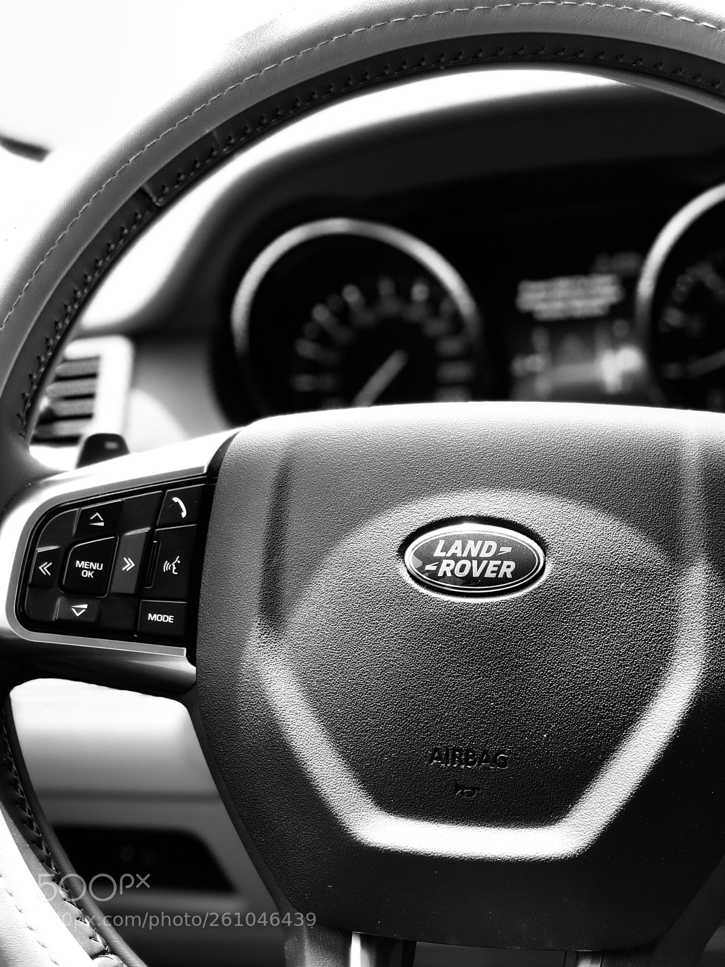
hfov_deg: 28.0
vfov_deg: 36.8
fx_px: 1452
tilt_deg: -13.0
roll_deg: +10.2
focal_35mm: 52
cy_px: 484
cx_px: 362
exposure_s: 1/60
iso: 32
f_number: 2.4
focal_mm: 6
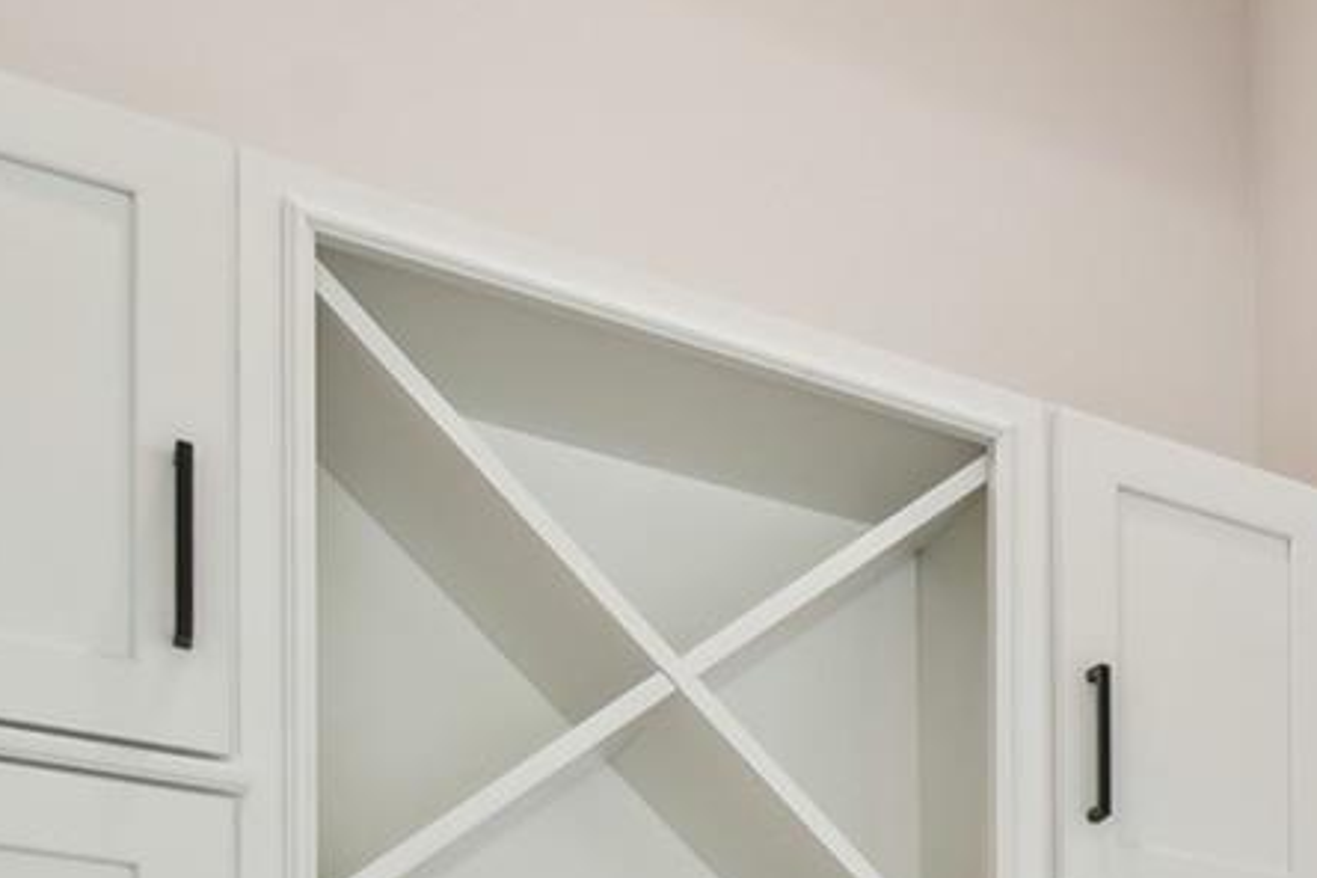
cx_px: 1643
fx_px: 1975
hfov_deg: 30.4
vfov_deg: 20.5
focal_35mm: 54
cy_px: 1409
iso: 100
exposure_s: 1/13
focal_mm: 10
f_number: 7.1
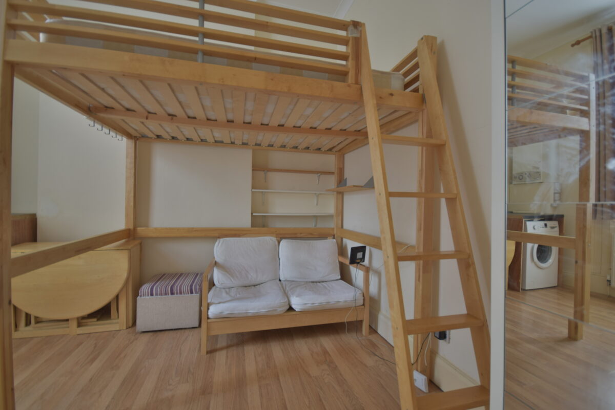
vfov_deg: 77.4
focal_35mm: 15
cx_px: 308
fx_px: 256
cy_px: 205
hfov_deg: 100.4
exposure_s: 1/13
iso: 200
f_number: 4
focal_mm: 10
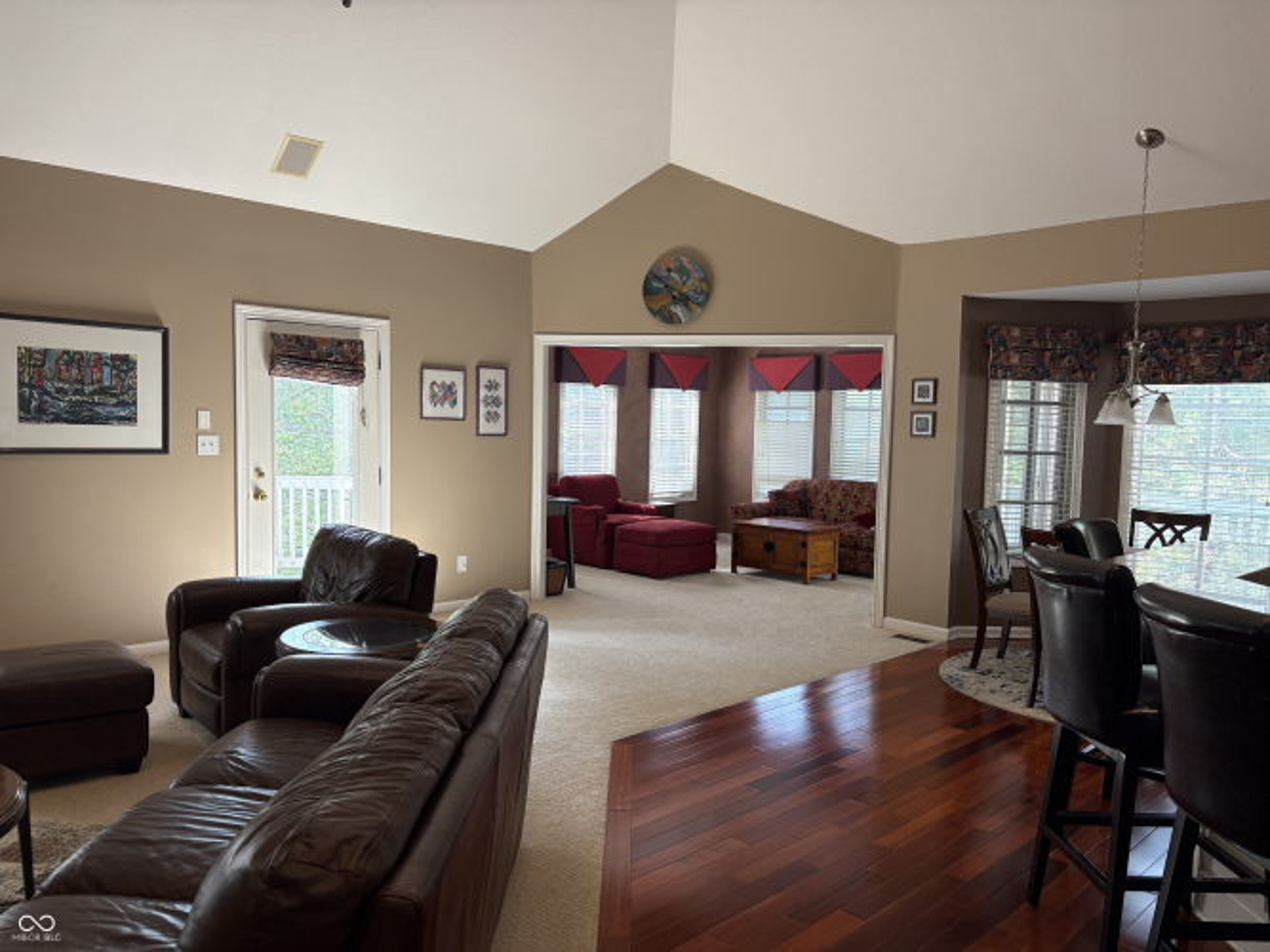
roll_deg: -0.9
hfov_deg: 67.3
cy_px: 476
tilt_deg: -2.8
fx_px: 954
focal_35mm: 26
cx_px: 635
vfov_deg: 53.0
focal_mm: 5.96
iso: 100
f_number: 1.6
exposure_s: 1/120
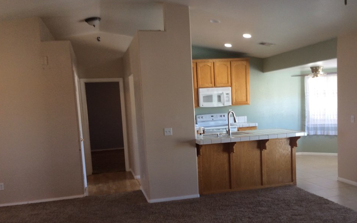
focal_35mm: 37
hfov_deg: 52.7
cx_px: 185
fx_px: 360
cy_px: 144
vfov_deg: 34.2
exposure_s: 1/24
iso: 40
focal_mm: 3.3
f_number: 2.4
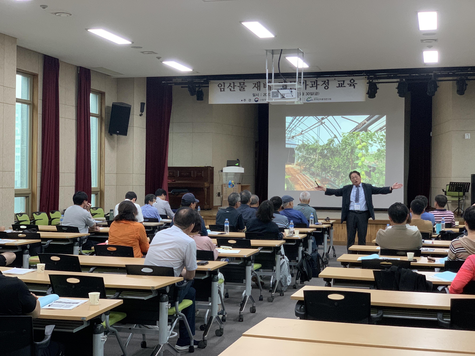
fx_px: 714
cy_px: 178
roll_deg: -0.9
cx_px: 238
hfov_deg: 36.8
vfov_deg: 28.0
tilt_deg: +0.9
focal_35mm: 52
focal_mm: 6
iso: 200
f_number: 2.4
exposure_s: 1/60
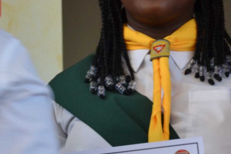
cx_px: 173
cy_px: 101
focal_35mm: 221
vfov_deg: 6.2
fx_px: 1418
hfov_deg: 9.3
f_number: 5.3
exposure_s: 1/60
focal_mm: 40
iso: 640
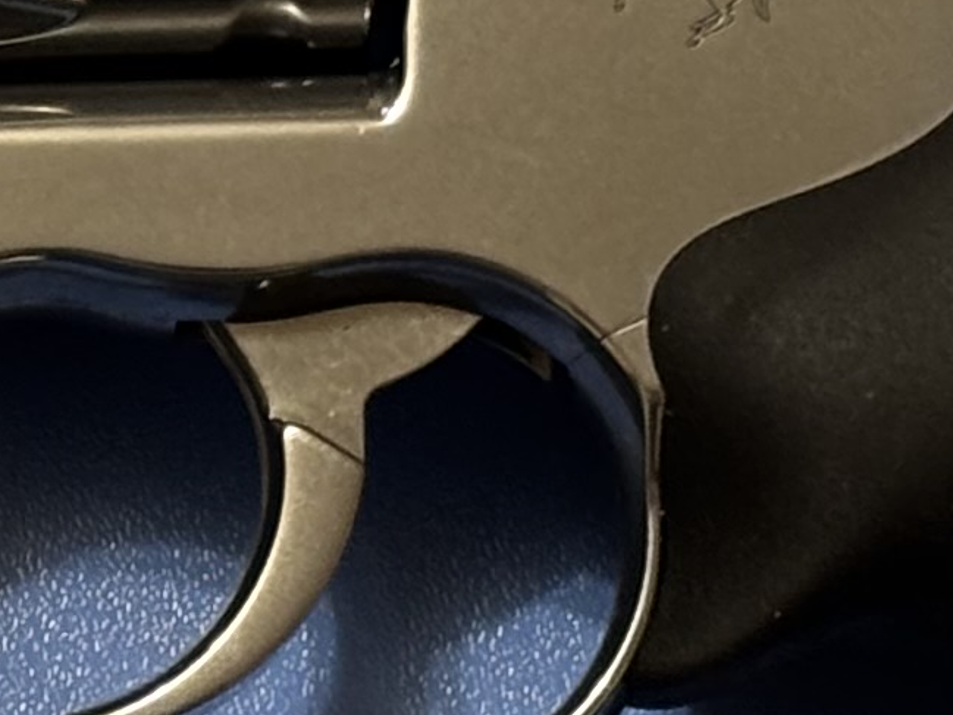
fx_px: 8894
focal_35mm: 323
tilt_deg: -73.8
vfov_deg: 4.6
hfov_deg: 6.0
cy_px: 486
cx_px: -727
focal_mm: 5.96
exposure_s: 1/60
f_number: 1.6
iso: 100
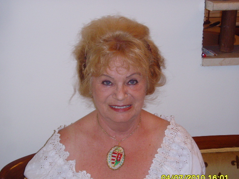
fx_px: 470
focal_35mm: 68
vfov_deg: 21.6
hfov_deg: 28.6
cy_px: 98
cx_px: 119
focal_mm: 10.2
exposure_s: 1/45
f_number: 3.9
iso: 200
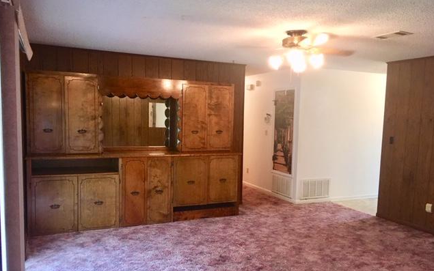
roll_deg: -1.1
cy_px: 152
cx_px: 217
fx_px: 367
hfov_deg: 61.2
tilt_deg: -7.5
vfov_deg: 40.5
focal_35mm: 31
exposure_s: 1/30
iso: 160
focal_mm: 4.15
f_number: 2.2
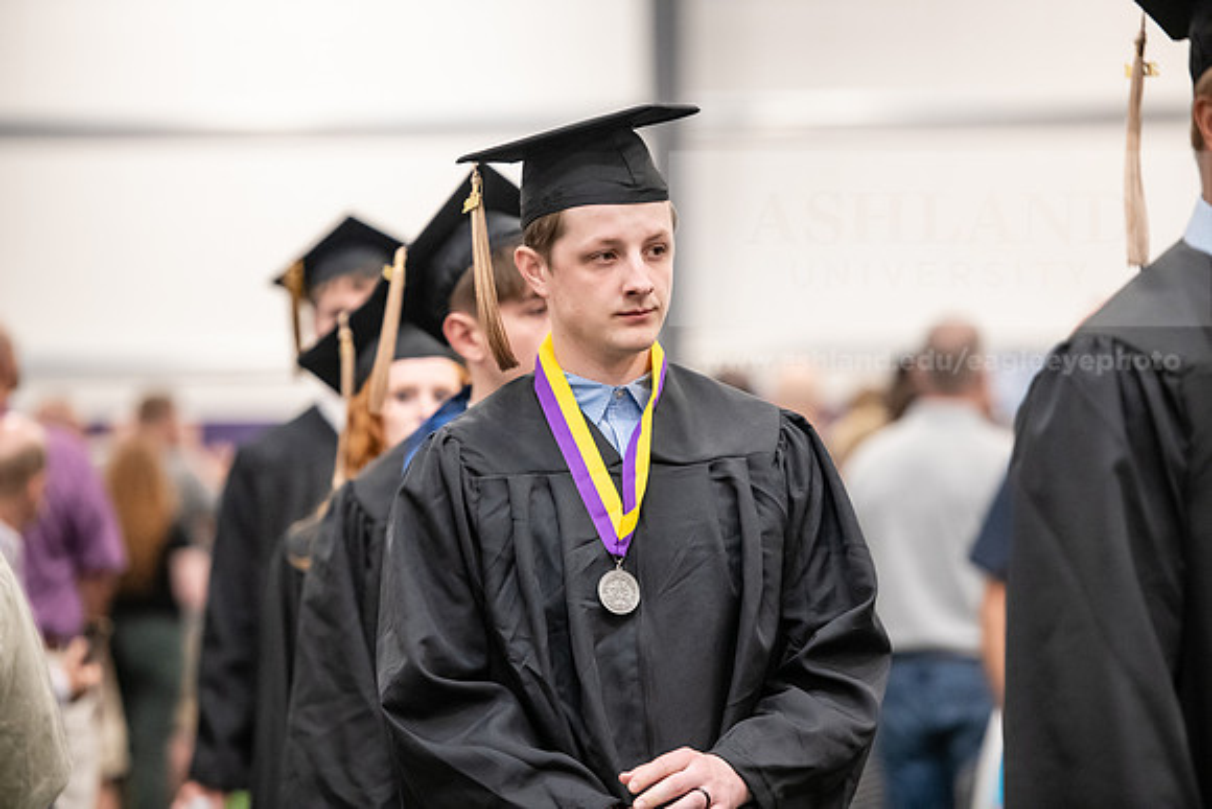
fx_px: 5556
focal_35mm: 165
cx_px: 606
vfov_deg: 8.3
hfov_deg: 12.4
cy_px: 404
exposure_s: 1/200
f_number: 3.2
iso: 3200
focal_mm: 165
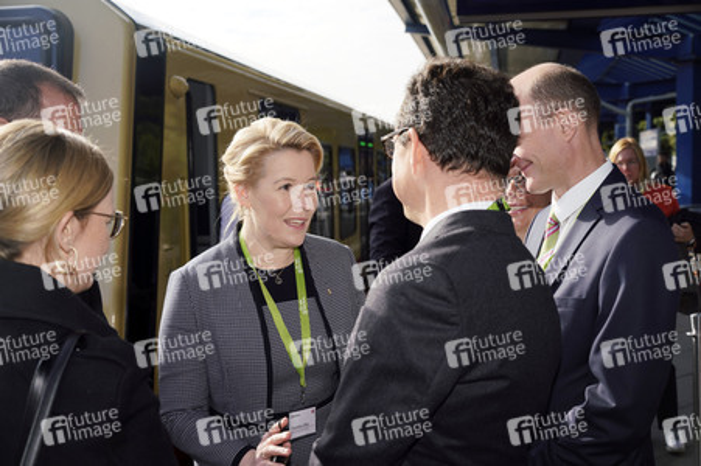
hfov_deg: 44.5
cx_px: 350
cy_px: 233
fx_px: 856
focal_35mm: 44
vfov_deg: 30.5
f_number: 5
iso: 100
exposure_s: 1/320
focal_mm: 44
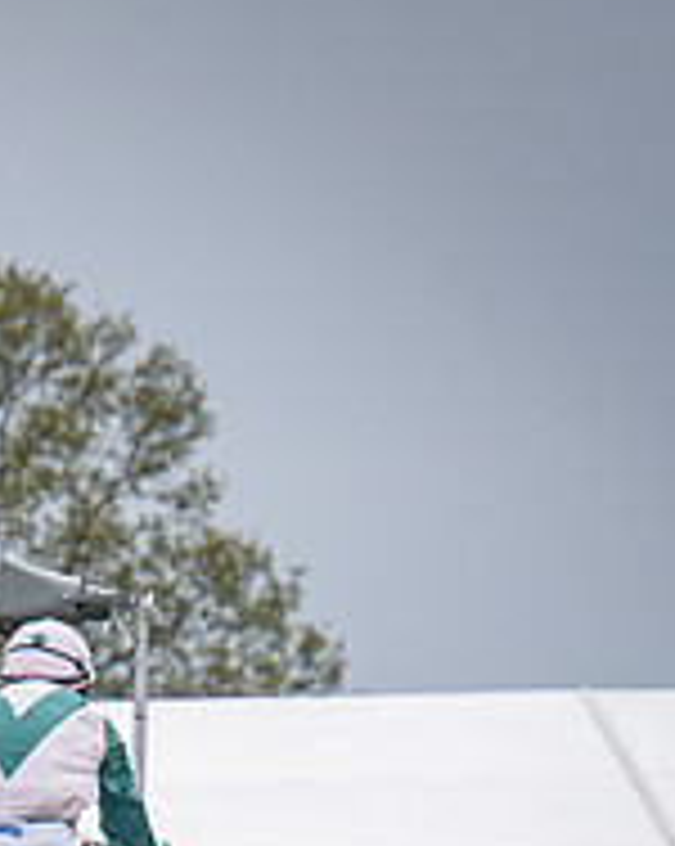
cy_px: 1334
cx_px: 300
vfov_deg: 1.9
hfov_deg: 1.6
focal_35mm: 996
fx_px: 24912
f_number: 4
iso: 400
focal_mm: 175
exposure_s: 1/4000
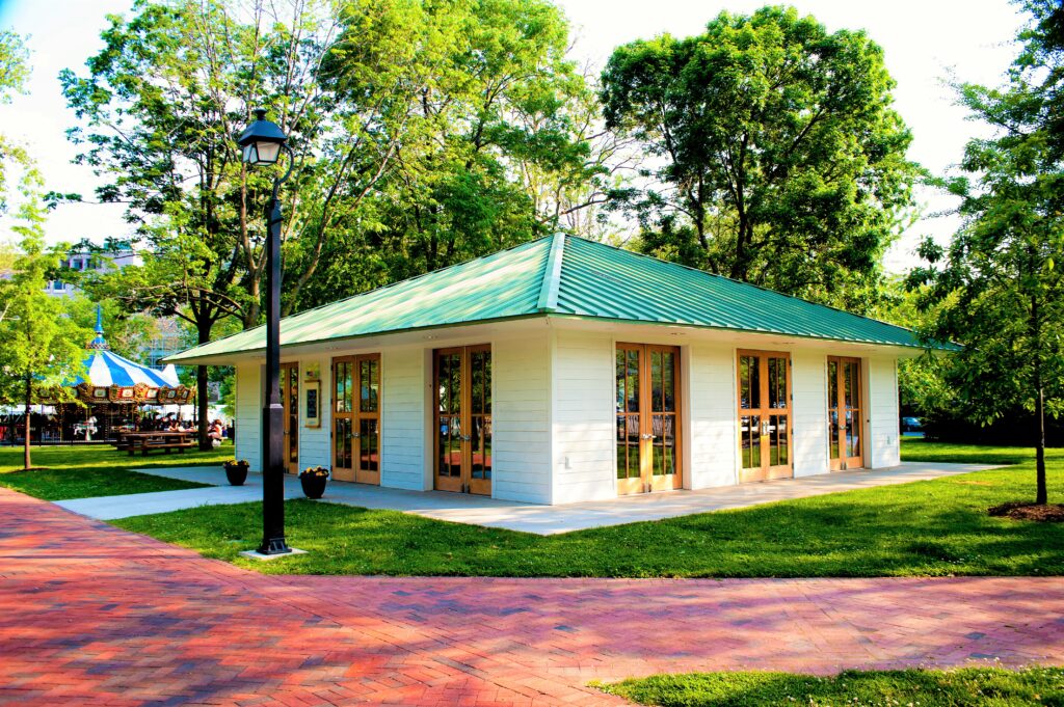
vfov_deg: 42.3
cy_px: 354
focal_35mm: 31
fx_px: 915
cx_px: 532
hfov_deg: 60.3
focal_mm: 31
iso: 640
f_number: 7.1
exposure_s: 1/200
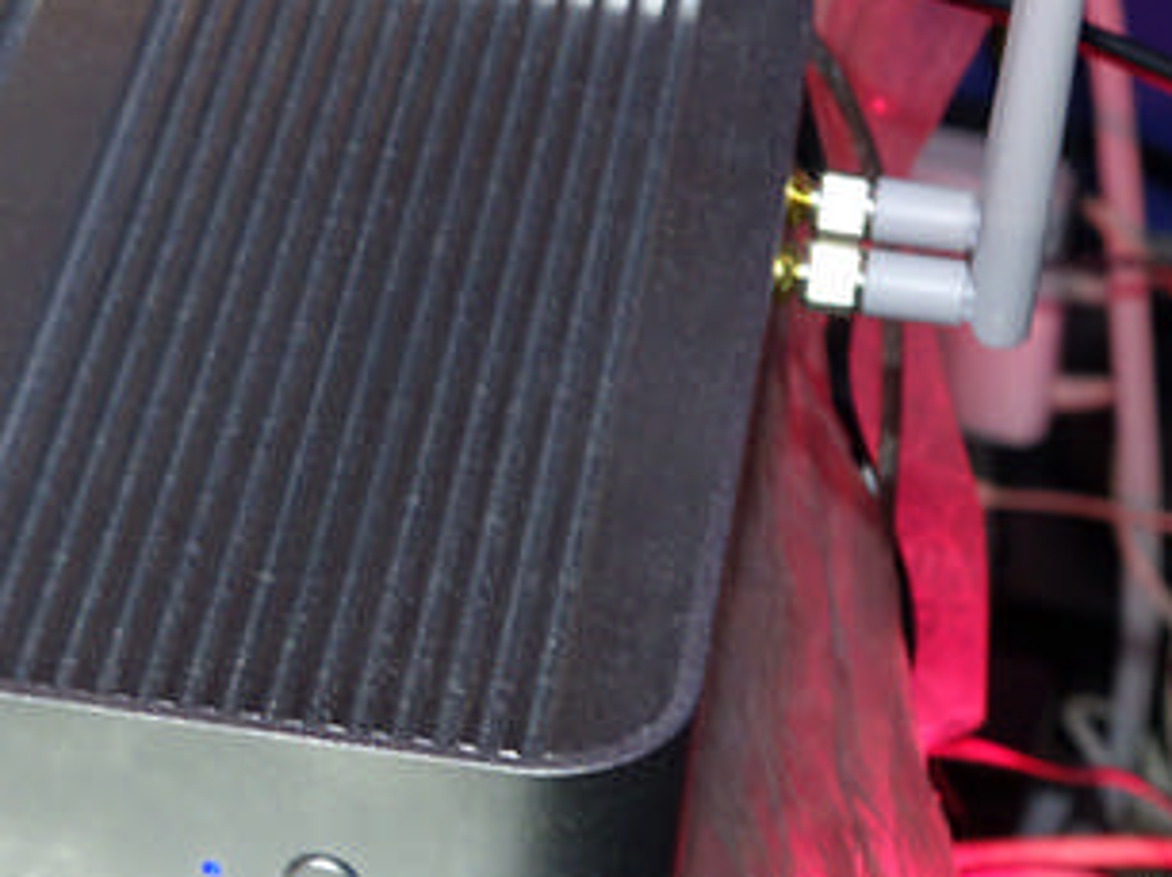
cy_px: 423
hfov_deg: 13.0
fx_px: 5108
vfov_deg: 9.8
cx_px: 92
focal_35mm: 151
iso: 500
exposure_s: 1/30
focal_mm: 21.94
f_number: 4
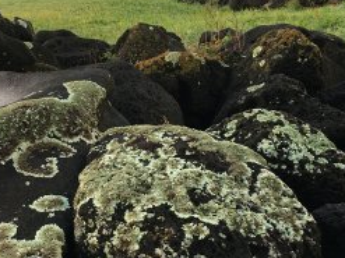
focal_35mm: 72
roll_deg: +3.1
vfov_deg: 20.4
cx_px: 94
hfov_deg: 26.8
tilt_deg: -9.8
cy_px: 109
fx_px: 717
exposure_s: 1/120
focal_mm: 4.15
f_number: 2.2
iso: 32
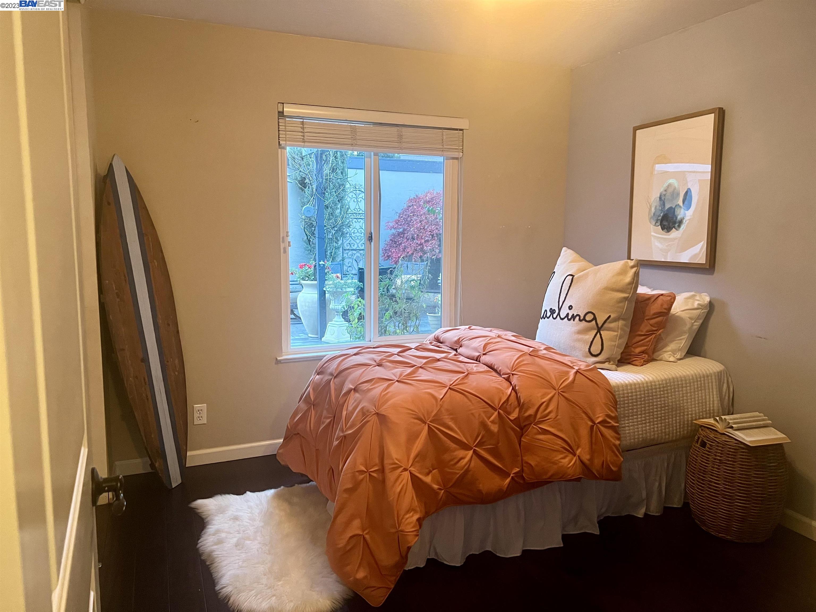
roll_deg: -0.3
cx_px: 408
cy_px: 306
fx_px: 613
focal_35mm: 26
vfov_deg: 53.1
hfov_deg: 67.3
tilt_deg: -7.1
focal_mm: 5.7
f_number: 1.5
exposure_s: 1/60
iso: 500
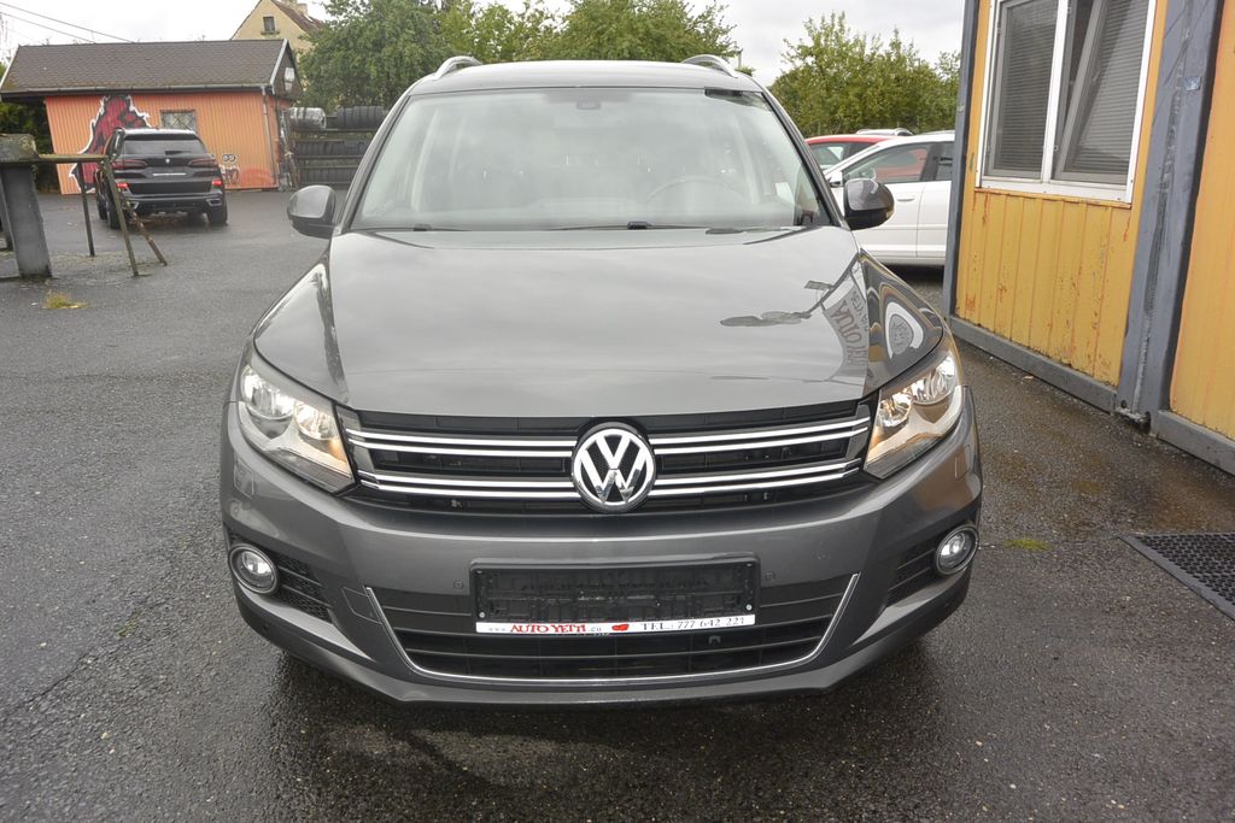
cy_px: 412
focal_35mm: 27
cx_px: 618
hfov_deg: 67.4
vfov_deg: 47.9
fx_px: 926
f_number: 5
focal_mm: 10
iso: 160
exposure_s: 1/250
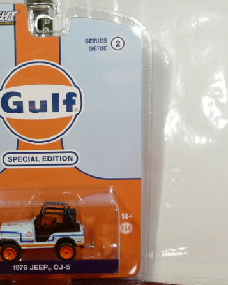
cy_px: 142
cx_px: 40
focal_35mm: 59
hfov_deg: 25.3
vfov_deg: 32.0
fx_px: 498
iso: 100
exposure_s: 1/50
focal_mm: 4.6
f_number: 2.8
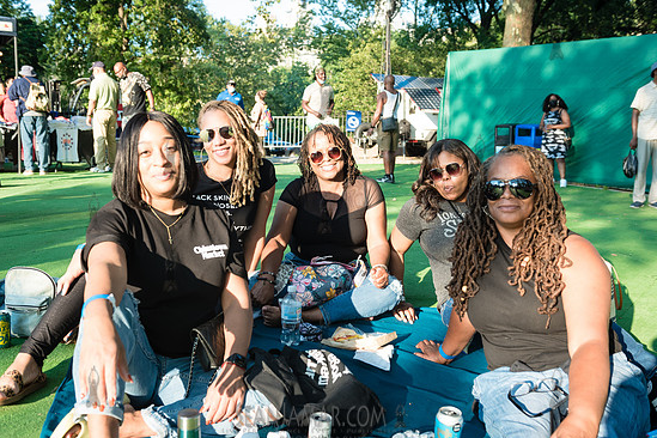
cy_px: 212
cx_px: 324
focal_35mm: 37
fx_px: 675
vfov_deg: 35.9
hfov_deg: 51.9
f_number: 5
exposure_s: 1/160
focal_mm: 35
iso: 200
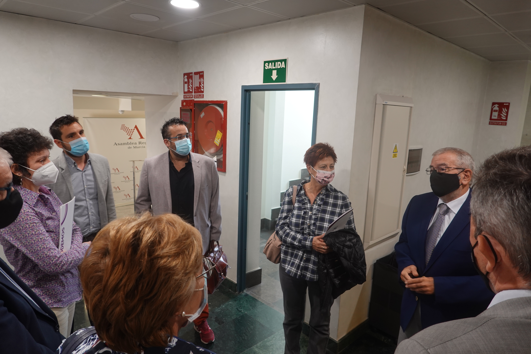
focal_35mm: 24
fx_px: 354
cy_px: 177
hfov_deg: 73.7
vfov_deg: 53.1
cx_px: 266
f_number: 2.8
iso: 160
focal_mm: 9
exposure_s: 1/30
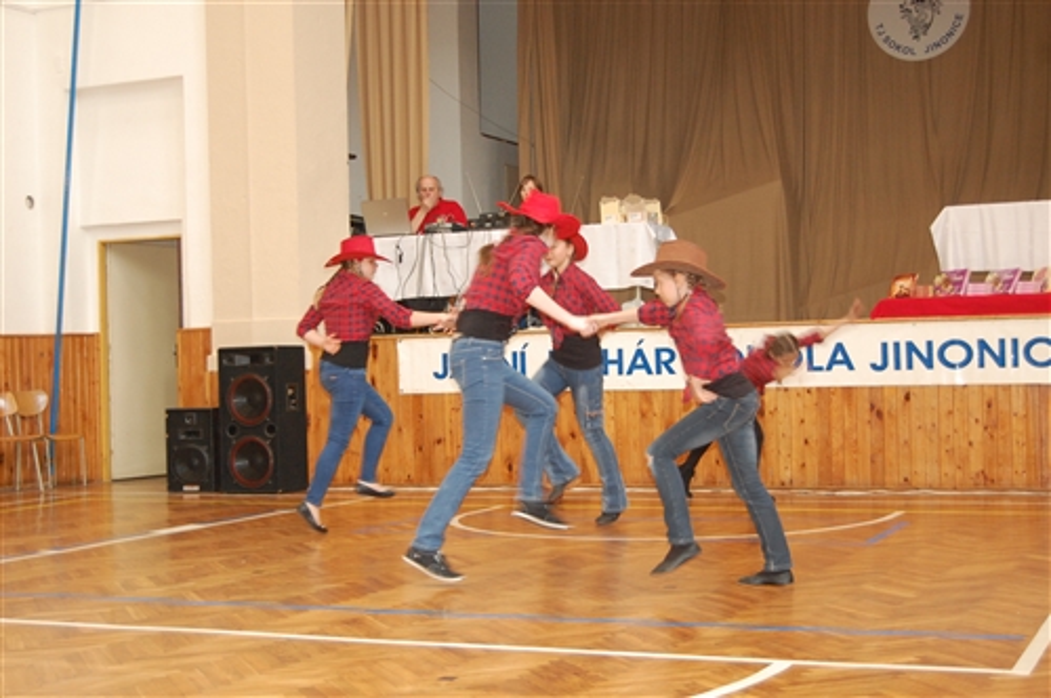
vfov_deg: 23.7
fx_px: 1662
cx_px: 526
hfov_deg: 35.1
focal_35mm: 57
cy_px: 349
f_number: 4.8
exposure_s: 1/60
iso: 1100
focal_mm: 38
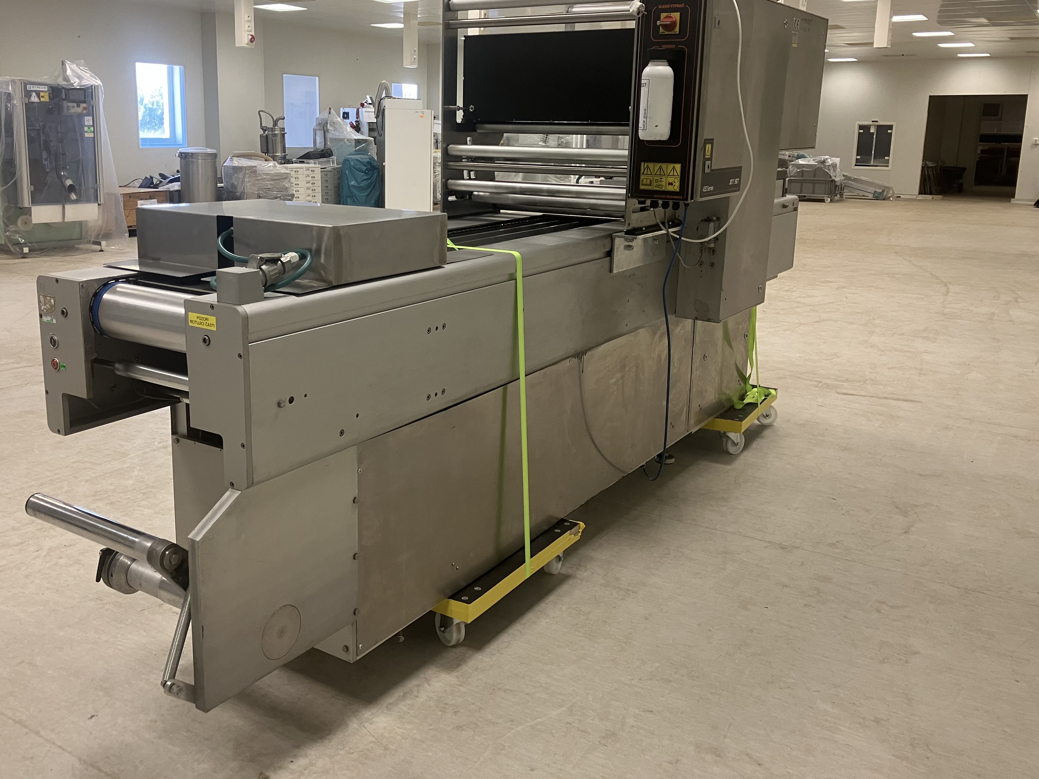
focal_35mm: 32
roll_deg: -1.4
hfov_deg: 56.7
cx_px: 477
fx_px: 960
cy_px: 337
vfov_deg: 44.1
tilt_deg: -9.4
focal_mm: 3.99
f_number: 1.8
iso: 64
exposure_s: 1/50
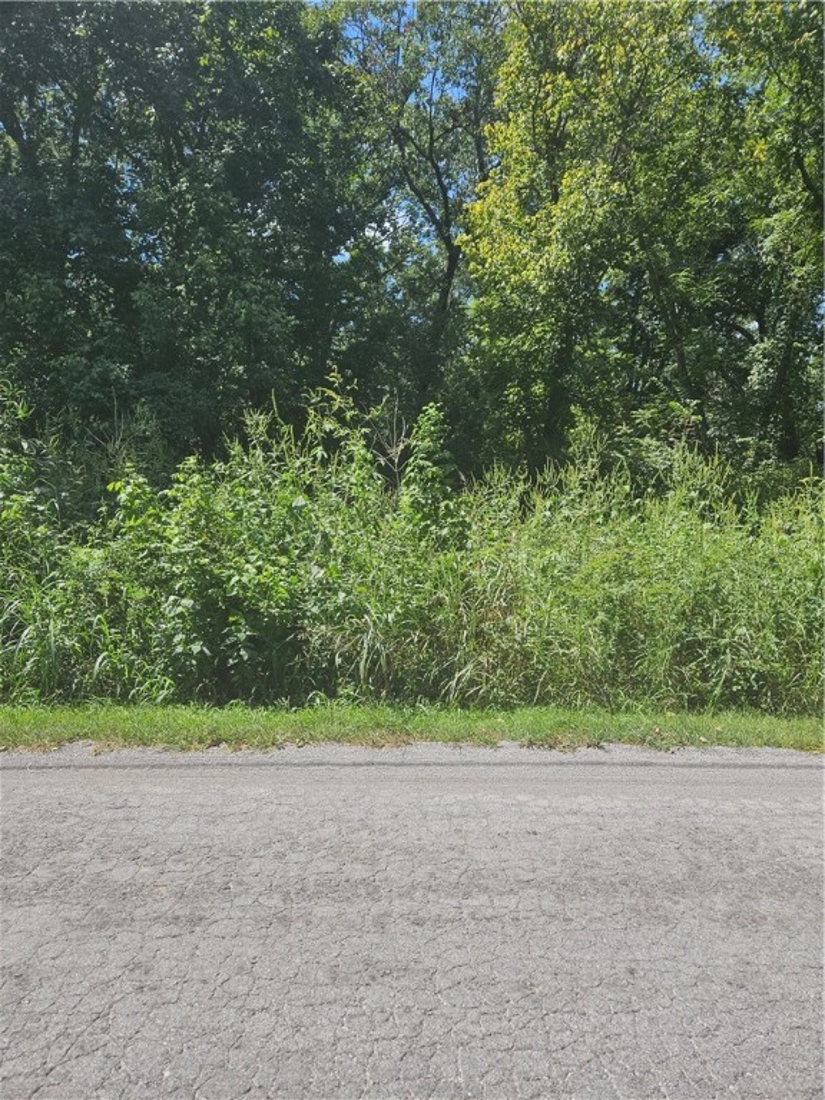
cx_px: 412
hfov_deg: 58.9
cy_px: 550
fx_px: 731
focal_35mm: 23
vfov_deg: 73.9
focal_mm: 5.4
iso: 32
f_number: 1.8
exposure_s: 1/1593
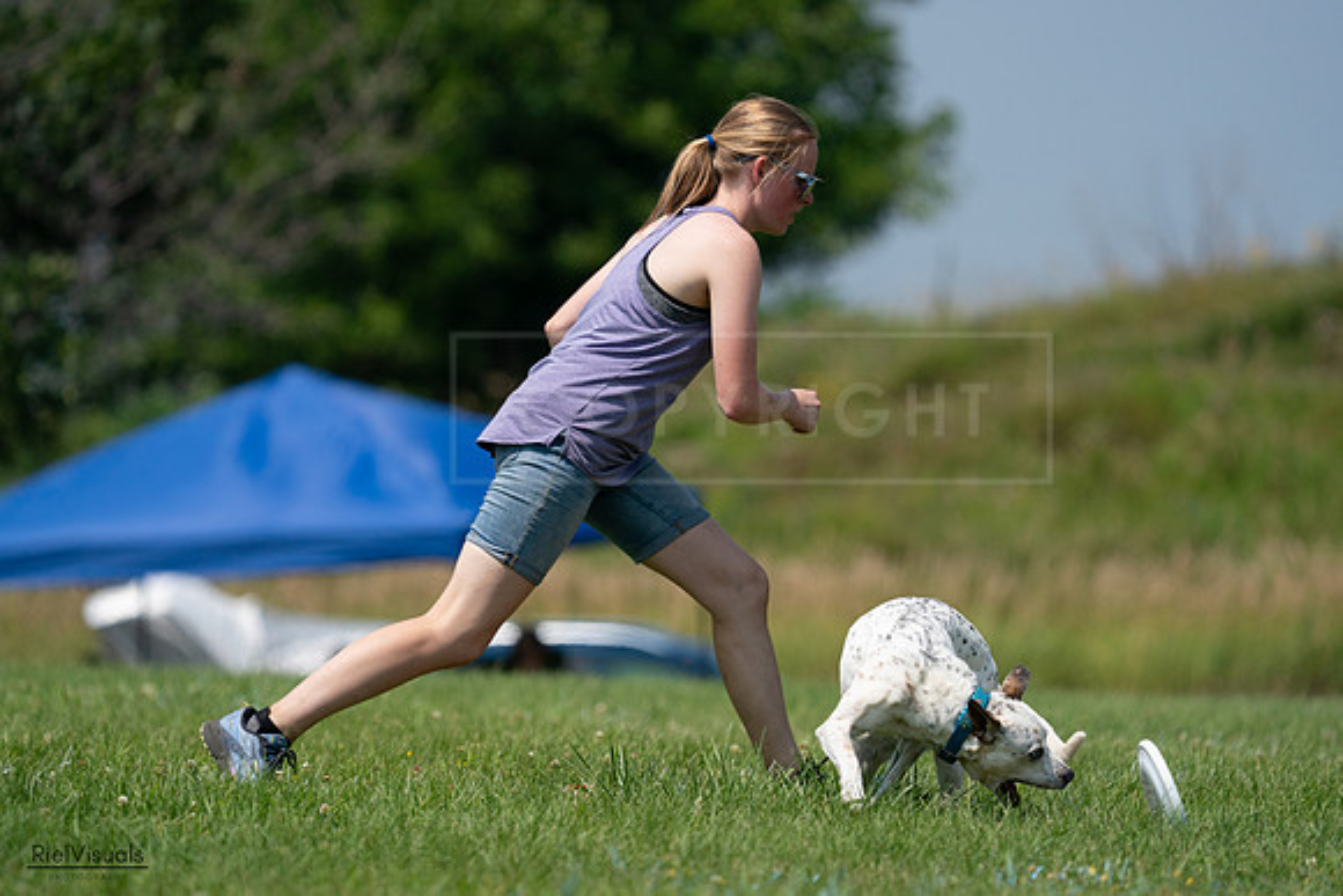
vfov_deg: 3.4
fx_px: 15074
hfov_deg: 5.1
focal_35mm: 404
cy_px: 448
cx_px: 672
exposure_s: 1/4000
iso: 640
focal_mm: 404
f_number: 6.3
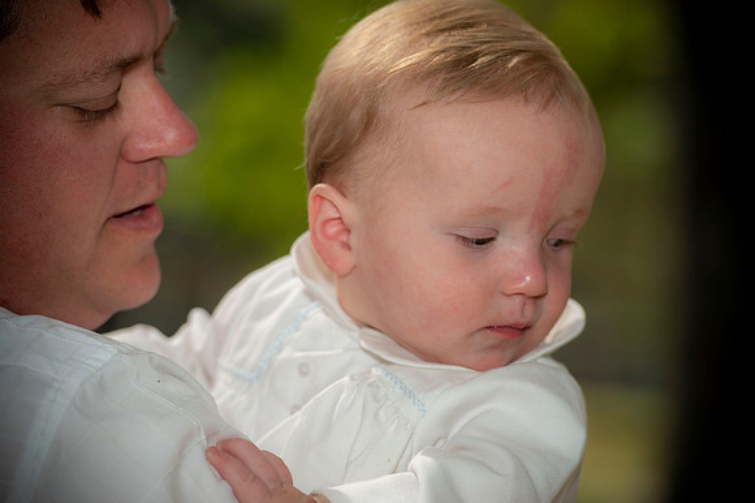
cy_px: 252
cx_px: 378
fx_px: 4192
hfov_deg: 10.3
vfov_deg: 6.9
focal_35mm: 200
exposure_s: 1/250
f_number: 5
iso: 50
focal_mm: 200
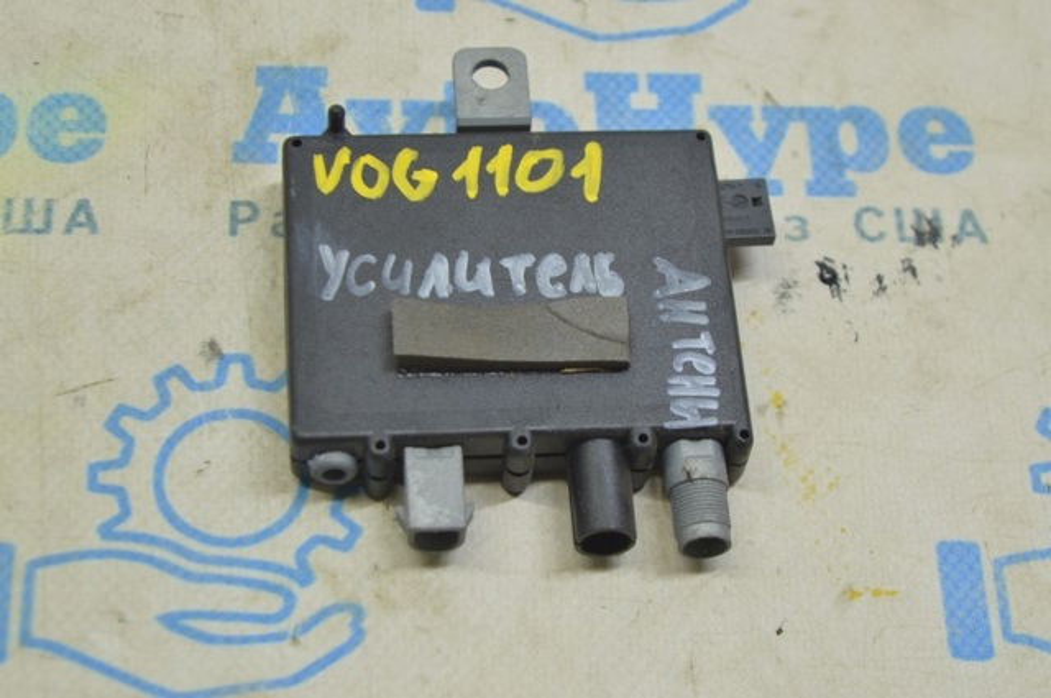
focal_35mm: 82
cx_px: 526
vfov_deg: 16.5
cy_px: 349
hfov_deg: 24.6
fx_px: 2405
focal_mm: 55
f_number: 5.6
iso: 400
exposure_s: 1/20
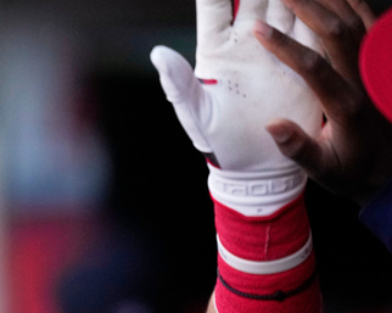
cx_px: -213
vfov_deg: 1.3
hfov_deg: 1.6
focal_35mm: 1195
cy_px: 323
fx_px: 13851
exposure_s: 1/2500
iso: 2000
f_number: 2.8
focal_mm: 400
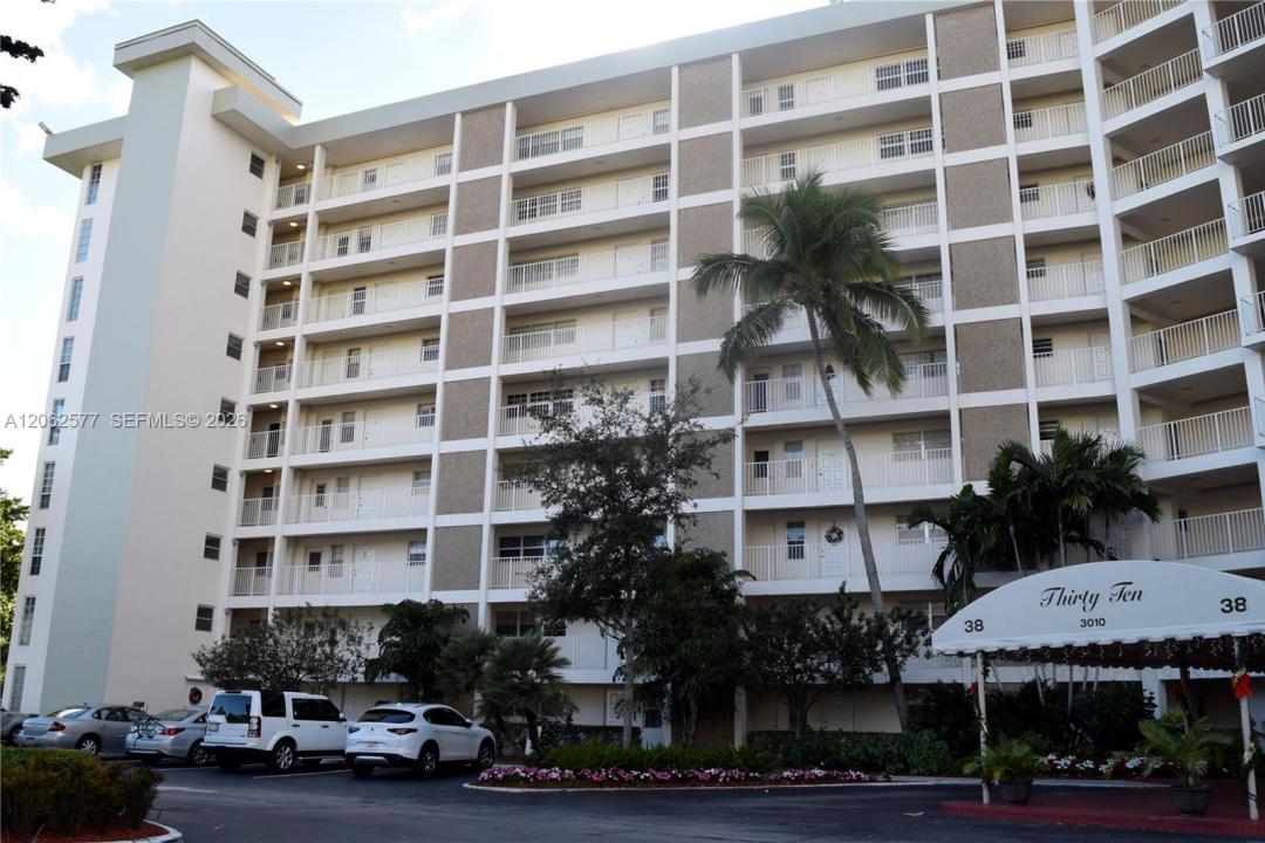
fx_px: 1159
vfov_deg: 40.0
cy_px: 422
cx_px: 632
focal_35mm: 33
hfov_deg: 57.2
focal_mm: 22
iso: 400
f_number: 8
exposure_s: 1/250
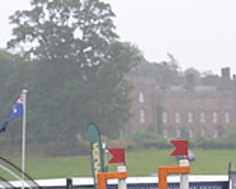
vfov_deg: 5.1
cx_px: -89
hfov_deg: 6.3
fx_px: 2125
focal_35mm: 304
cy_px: 274
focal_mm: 87
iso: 900
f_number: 5.6
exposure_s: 1/800
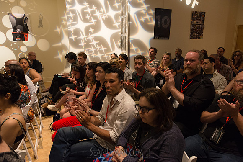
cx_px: 122
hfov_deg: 73.7
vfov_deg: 53.2
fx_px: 162
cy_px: 81
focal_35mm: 24
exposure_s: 1/250
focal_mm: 24
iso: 2500
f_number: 4
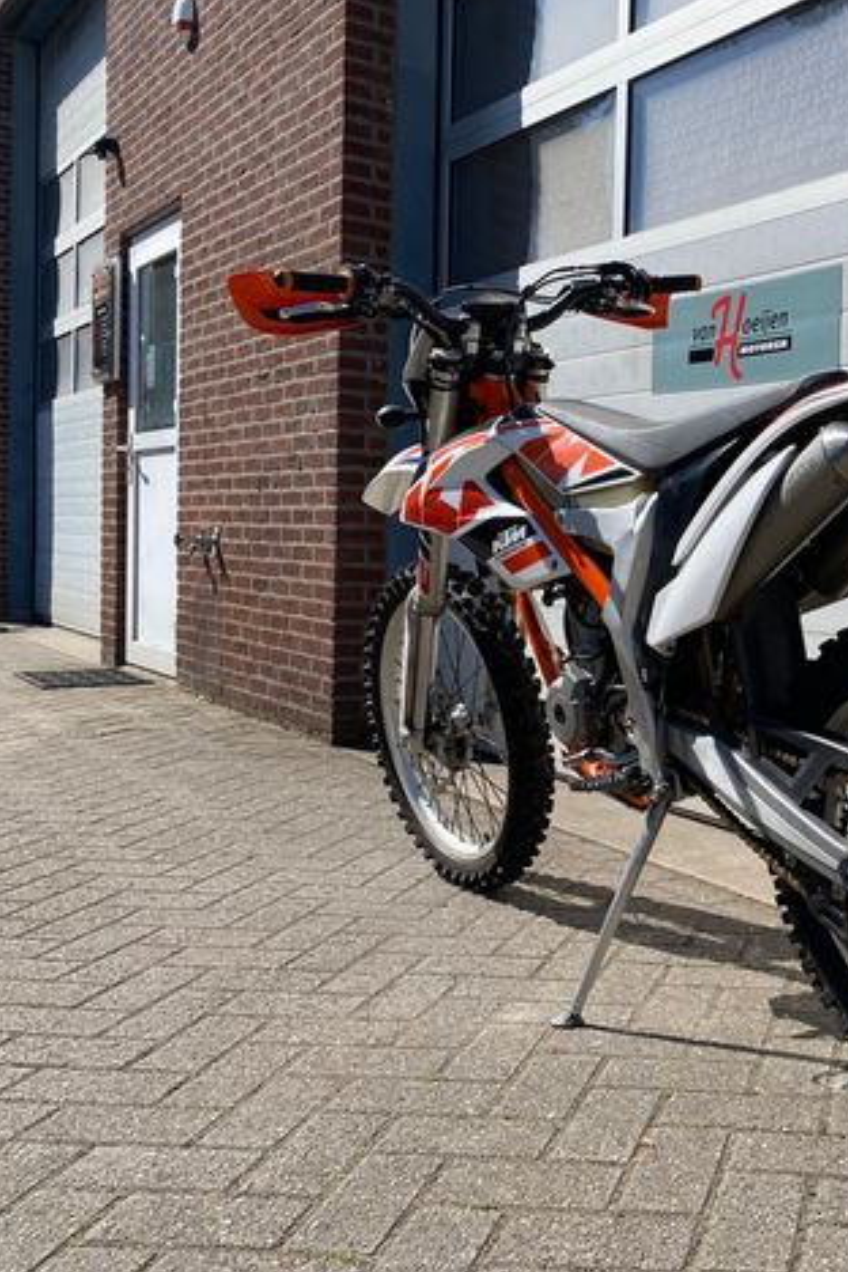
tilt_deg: -3.5
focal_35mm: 37
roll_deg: -2.0
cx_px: 843
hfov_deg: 33.0
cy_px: 622
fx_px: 1307
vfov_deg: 51.9
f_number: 1.8
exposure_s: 1/3846
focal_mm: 4.25
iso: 32
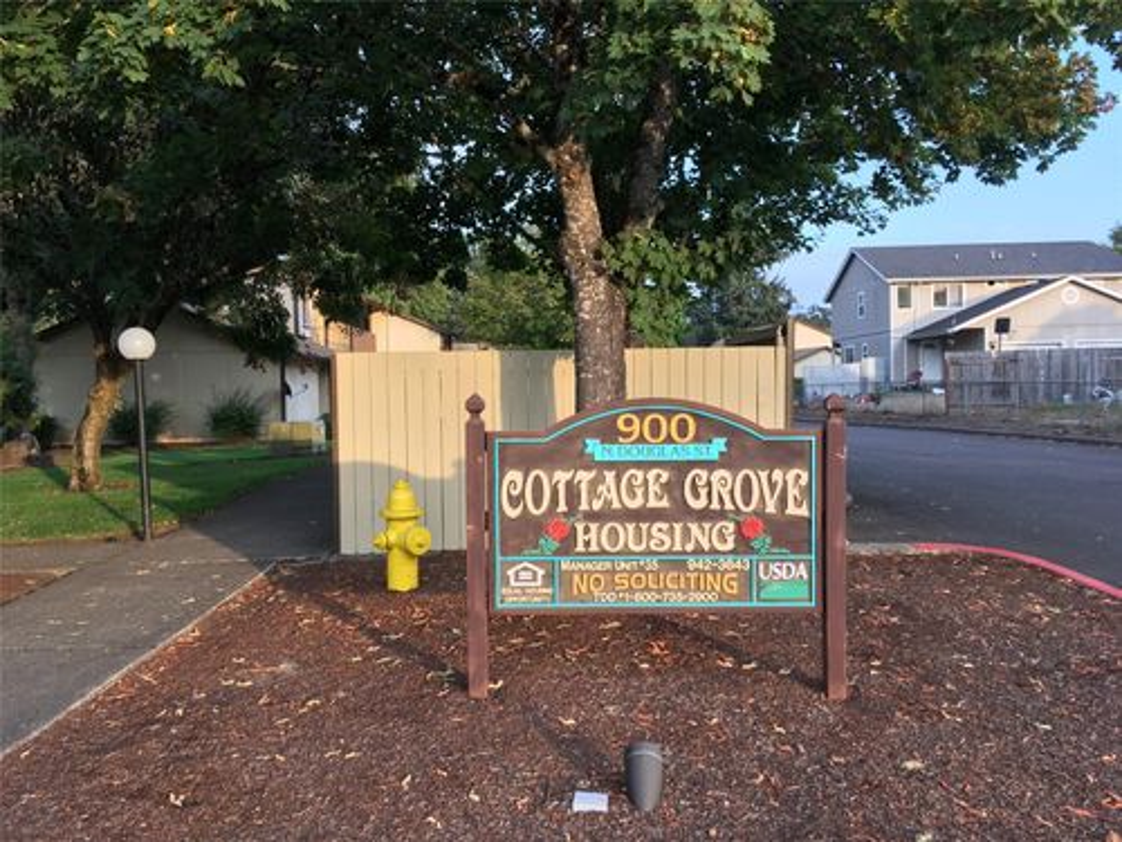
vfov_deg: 48.2
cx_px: 561
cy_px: 421
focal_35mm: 29
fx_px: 940
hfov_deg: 61.7
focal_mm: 4.15
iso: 25
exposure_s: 1/133
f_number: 2.2
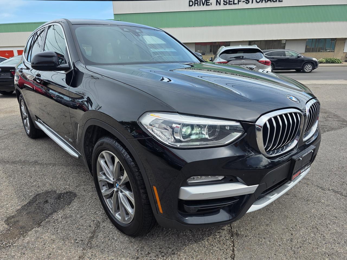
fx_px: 231
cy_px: 130
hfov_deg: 73.9
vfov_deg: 58.9
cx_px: 174
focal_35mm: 23
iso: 40
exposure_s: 1/1208
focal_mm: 6.3
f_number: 1.7
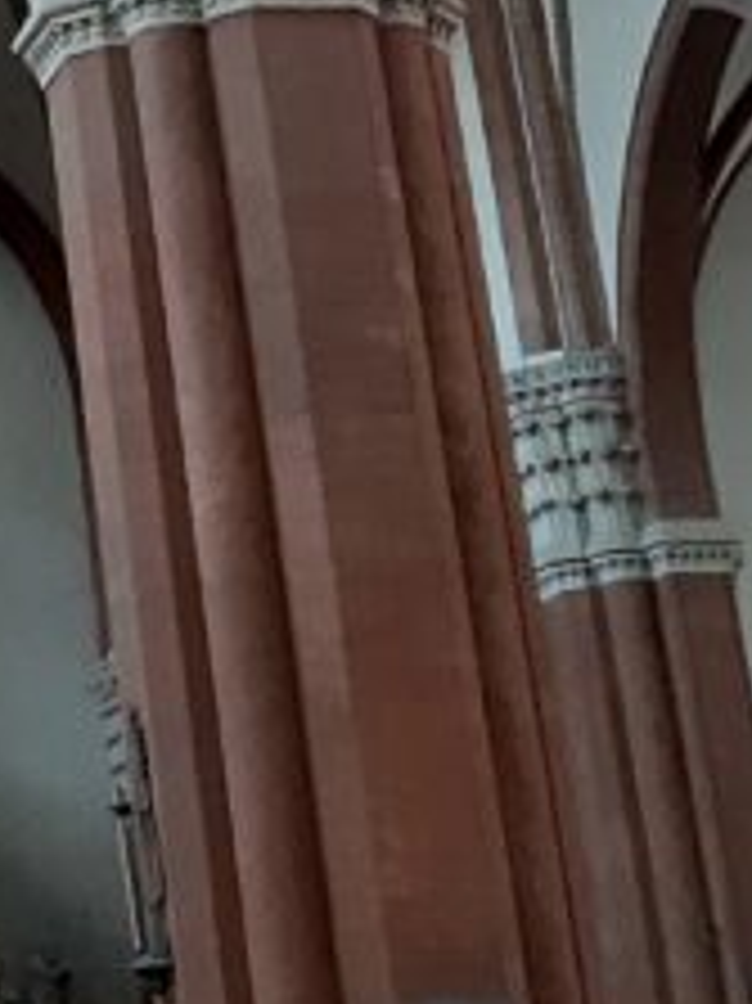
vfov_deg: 15.3
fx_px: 3595
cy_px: -234
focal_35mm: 124
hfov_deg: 10.6
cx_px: -896
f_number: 1.7
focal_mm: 3.93
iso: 400
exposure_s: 1/33
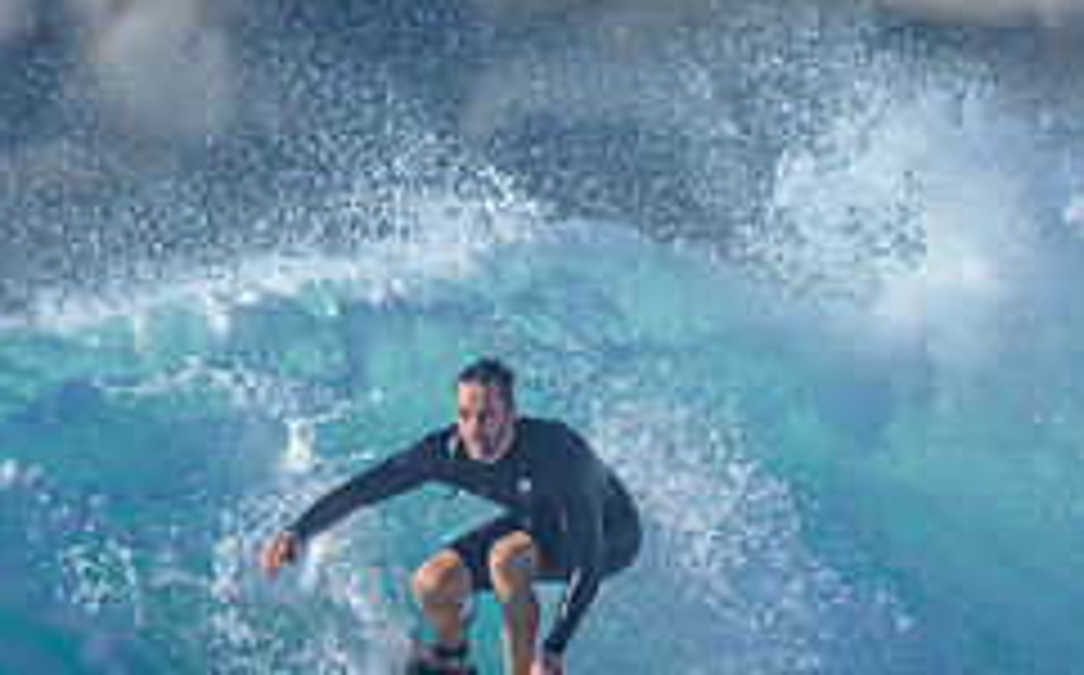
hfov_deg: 0.8
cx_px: 510
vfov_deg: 0.5
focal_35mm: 2686
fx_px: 79259
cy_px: 645
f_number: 6.3
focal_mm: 800
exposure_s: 1/4000
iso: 560
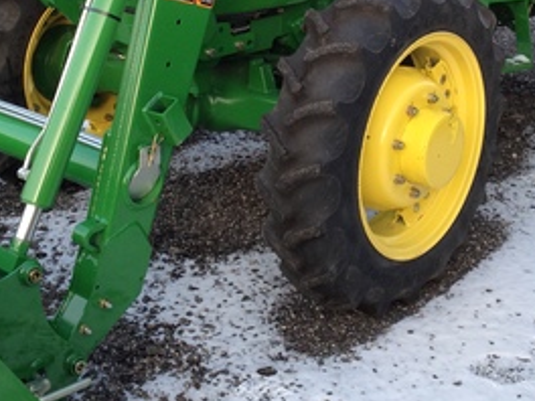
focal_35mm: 72
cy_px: 89
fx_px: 1113
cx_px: 274
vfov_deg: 20.2
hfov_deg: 27.0
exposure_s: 1/125
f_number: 2.4
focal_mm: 4.28
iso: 50
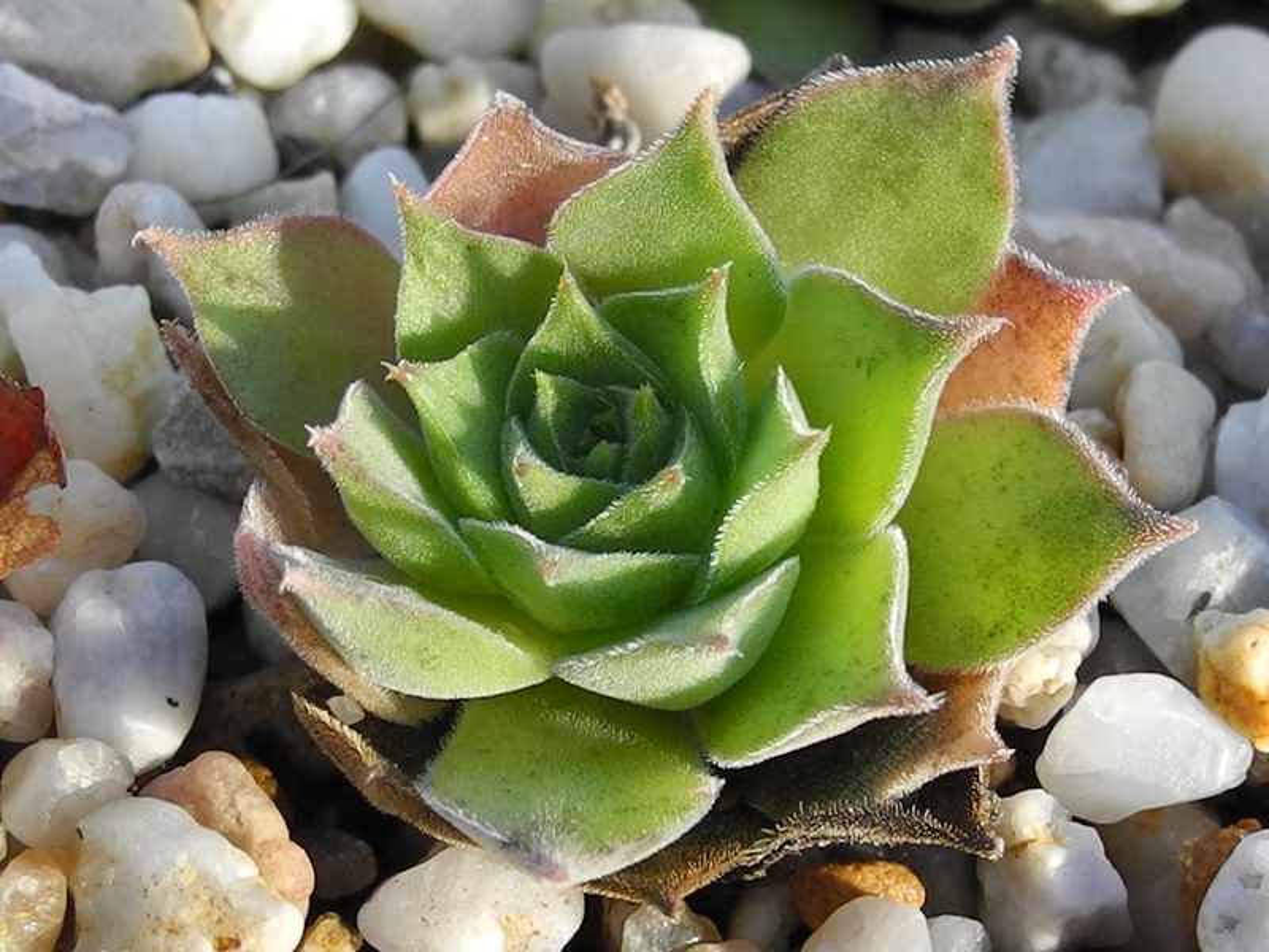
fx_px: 1026
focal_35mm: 28
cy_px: 476
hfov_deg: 63.4
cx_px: 634
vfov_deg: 49.7
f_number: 2.8
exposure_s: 1/320
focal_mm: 6
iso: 100
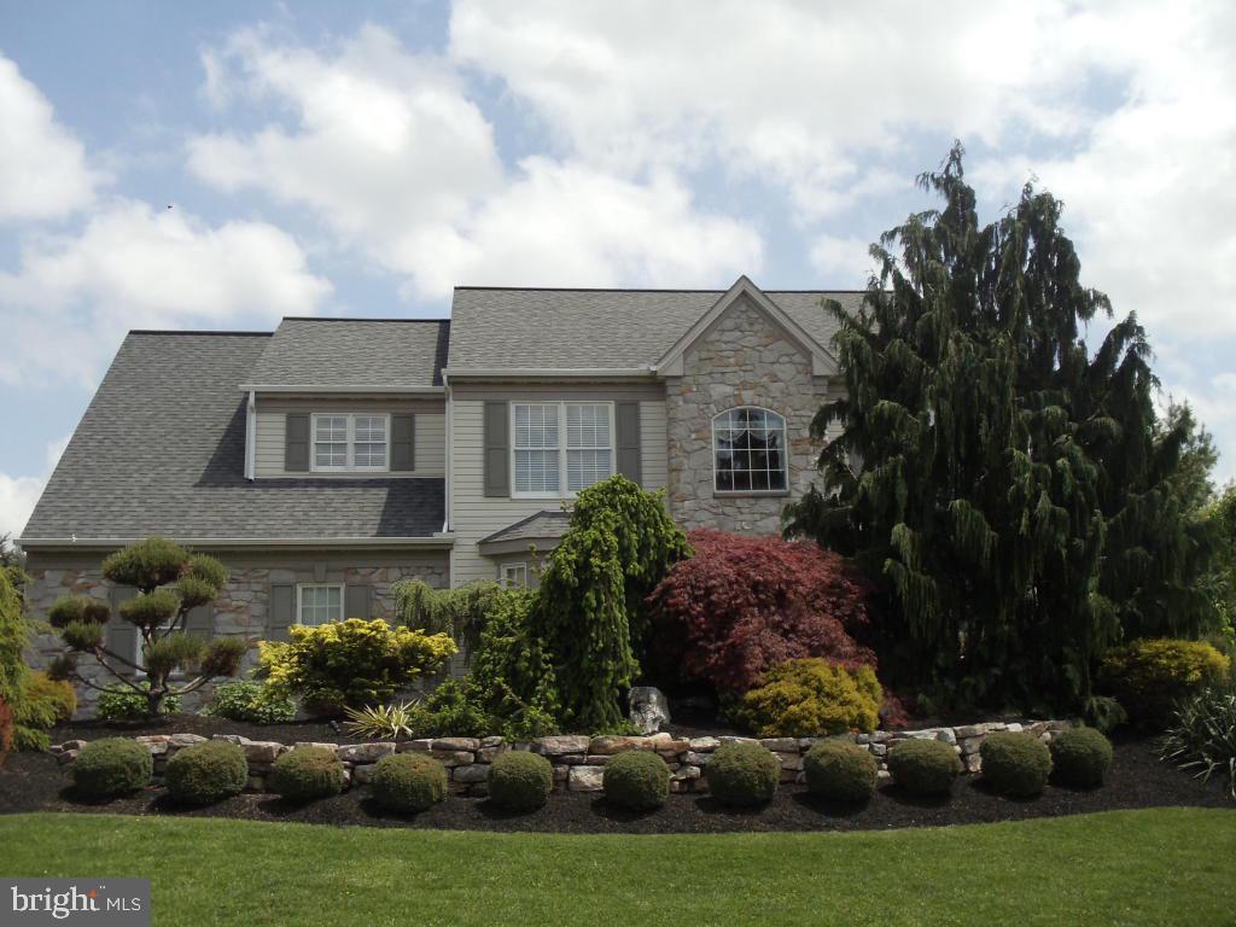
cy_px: 464
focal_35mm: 50
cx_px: 618
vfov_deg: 29.1
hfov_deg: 38.2
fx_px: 1785
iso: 100
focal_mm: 6.81
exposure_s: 1/320
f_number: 7.5
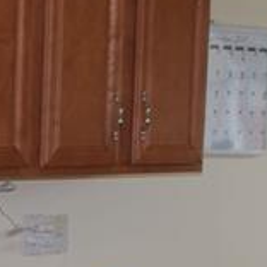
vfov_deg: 11.3
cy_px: 320
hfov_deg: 10.2
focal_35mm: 151
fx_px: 1318
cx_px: -347
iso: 200
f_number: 4
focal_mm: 18
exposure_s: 1/60
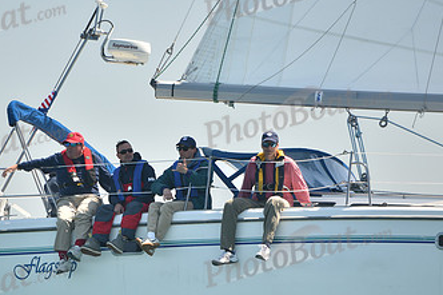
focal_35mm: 350
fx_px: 4305
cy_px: 202
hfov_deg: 5.9
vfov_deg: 3.9
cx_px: 136
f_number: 3.2
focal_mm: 200
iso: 250
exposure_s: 1/800
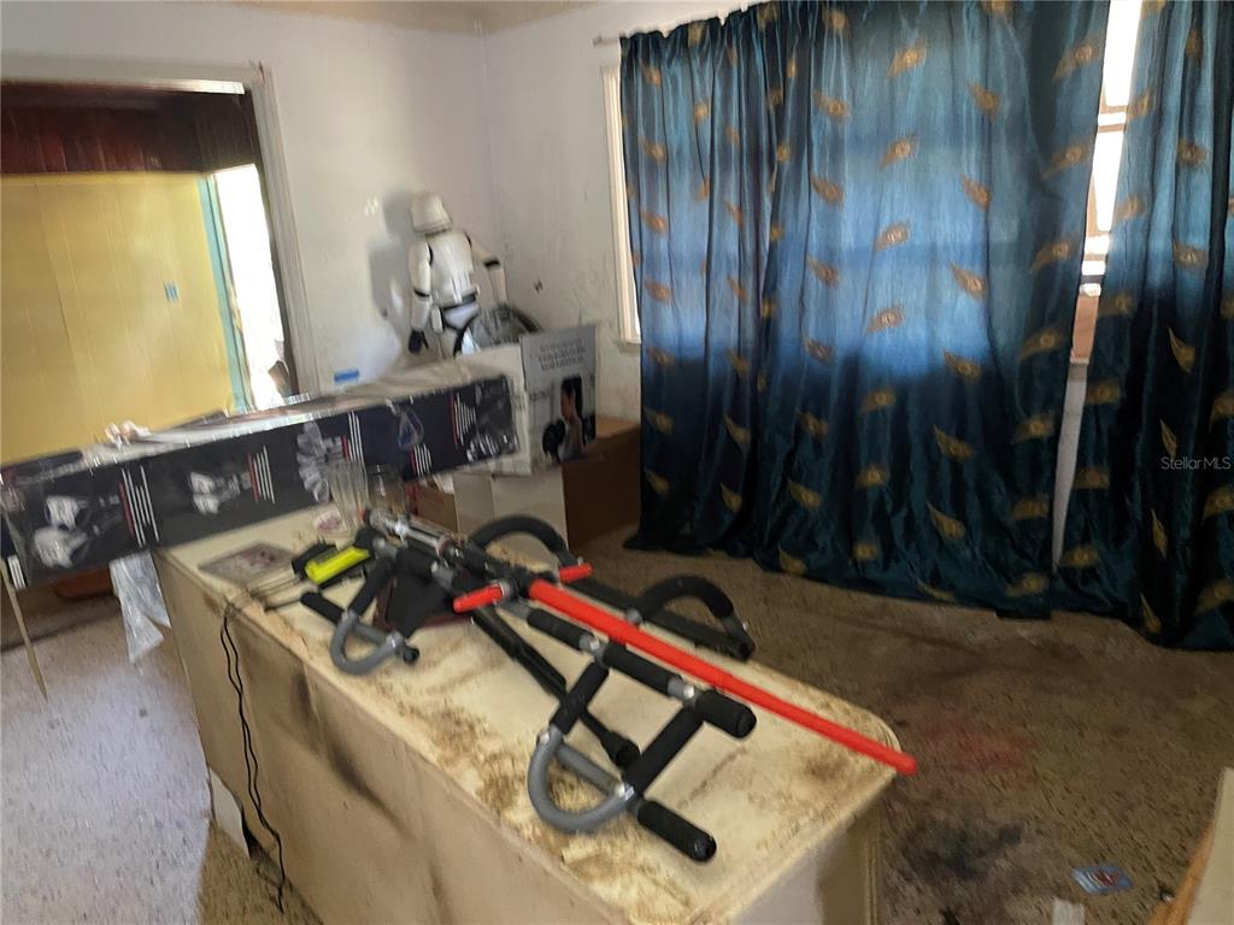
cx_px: 617
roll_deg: +5.0
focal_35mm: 25
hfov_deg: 69.4
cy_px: 462
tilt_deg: -12.6
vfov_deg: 54.9
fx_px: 891
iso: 640
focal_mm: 5.1
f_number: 1.6
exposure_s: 1/31
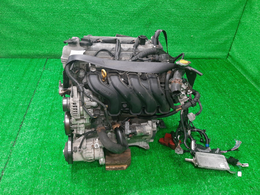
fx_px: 195
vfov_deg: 53.1
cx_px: 130
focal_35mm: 26
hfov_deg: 67.3
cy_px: 98
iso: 220
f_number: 1.7
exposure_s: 1/50
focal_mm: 3.93
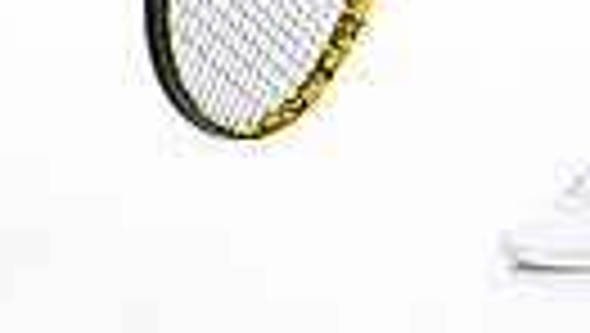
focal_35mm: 230
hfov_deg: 9.3
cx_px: 581
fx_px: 3602
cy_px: -558
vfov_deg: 5.1
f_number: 5.6
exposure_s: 1/250
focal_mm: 64
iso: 400
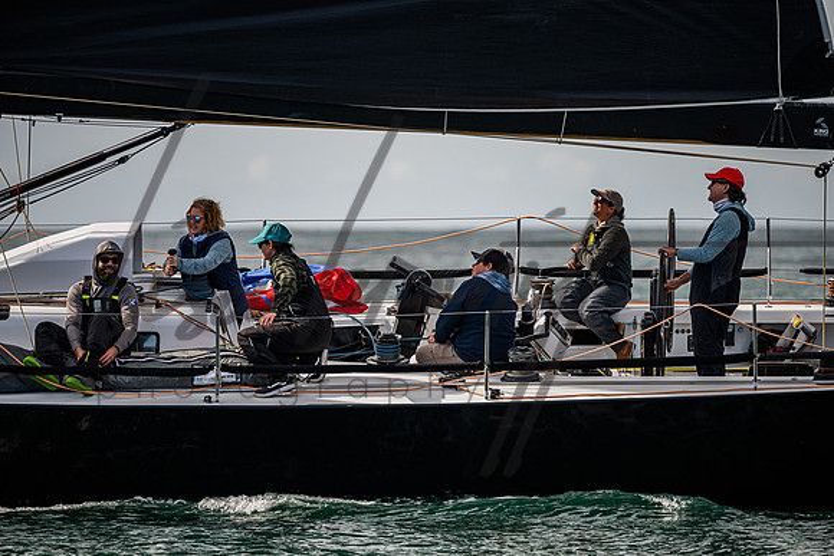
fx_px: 9411
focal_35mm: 406
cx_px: 417
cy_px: 278
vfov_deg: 3.4
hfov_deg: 5.1
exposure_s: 1/2500
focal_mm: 400
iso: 400
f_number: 5.6
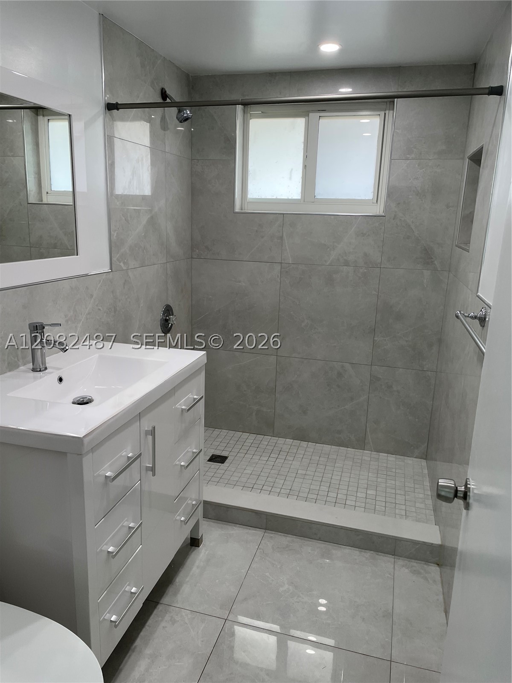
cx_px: 256
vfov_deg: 67.3
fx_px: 513
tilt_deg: -13.9
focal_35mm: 26
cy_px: 342
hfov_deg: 53.1
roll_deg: -1.3
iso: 50
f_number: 1.6
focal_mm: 4.2
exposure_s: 1/120
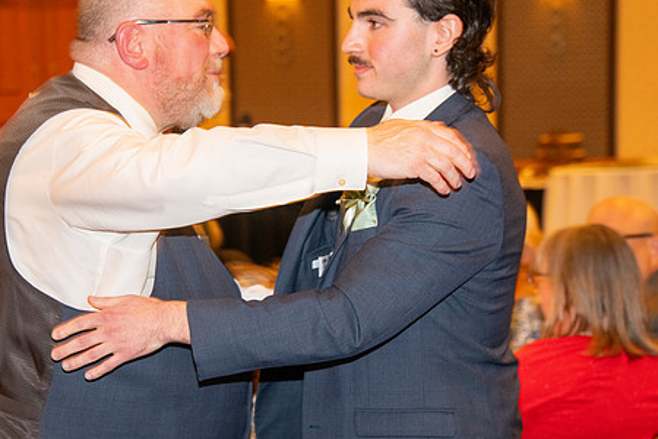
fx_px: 2120
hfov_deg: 17.6
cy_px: 216
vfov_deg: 11.8
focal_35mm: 116
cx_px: 287
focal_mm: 90
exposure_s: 1/60
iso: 2000
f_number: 5.6
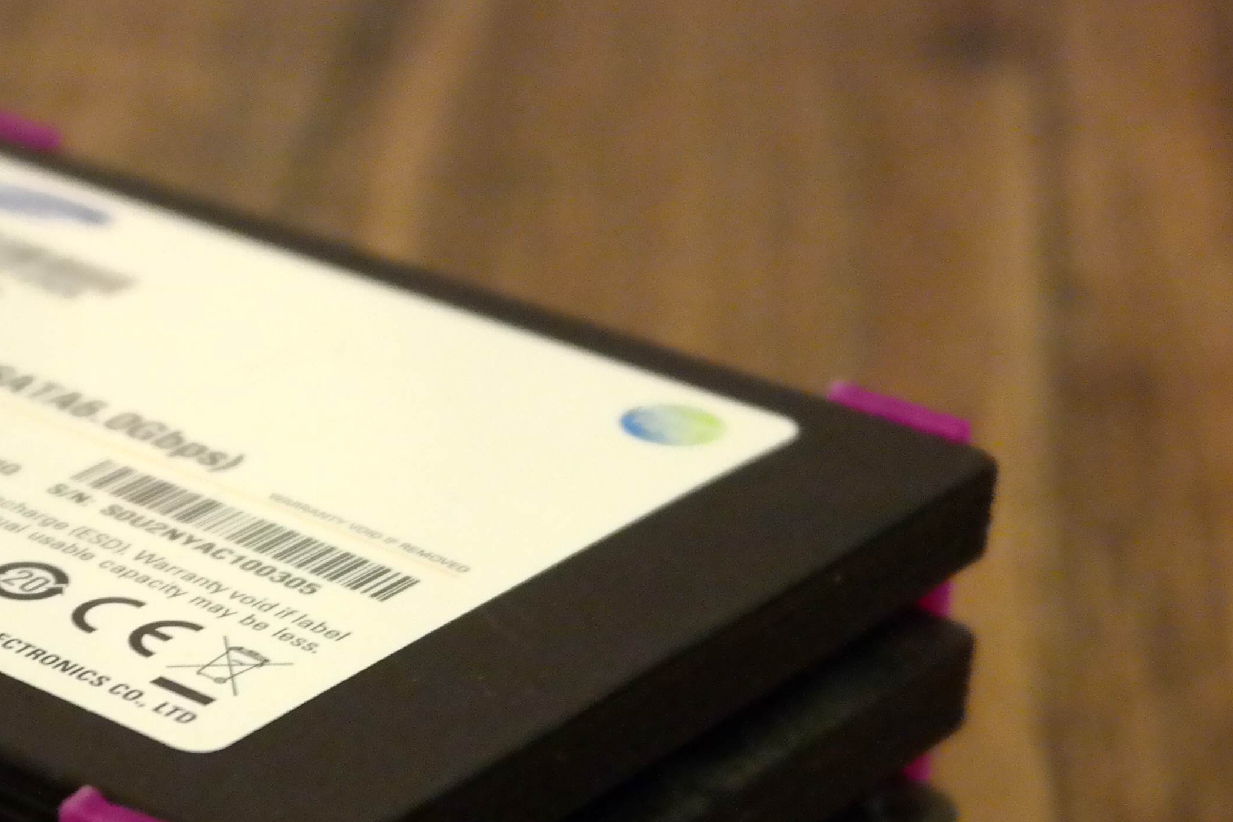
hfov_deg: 16.8
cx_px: 72
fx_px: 4109
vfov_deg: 11.2
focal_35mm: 120
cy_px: 951
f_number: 4.5
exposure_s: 1/15
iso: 3200
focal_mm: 30
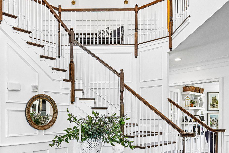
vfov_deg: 36.6
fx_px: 223
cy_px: 122
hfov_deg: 54.2
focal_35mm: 35
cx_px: 96
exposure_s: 1/40
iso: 800
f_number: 8
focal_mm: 16
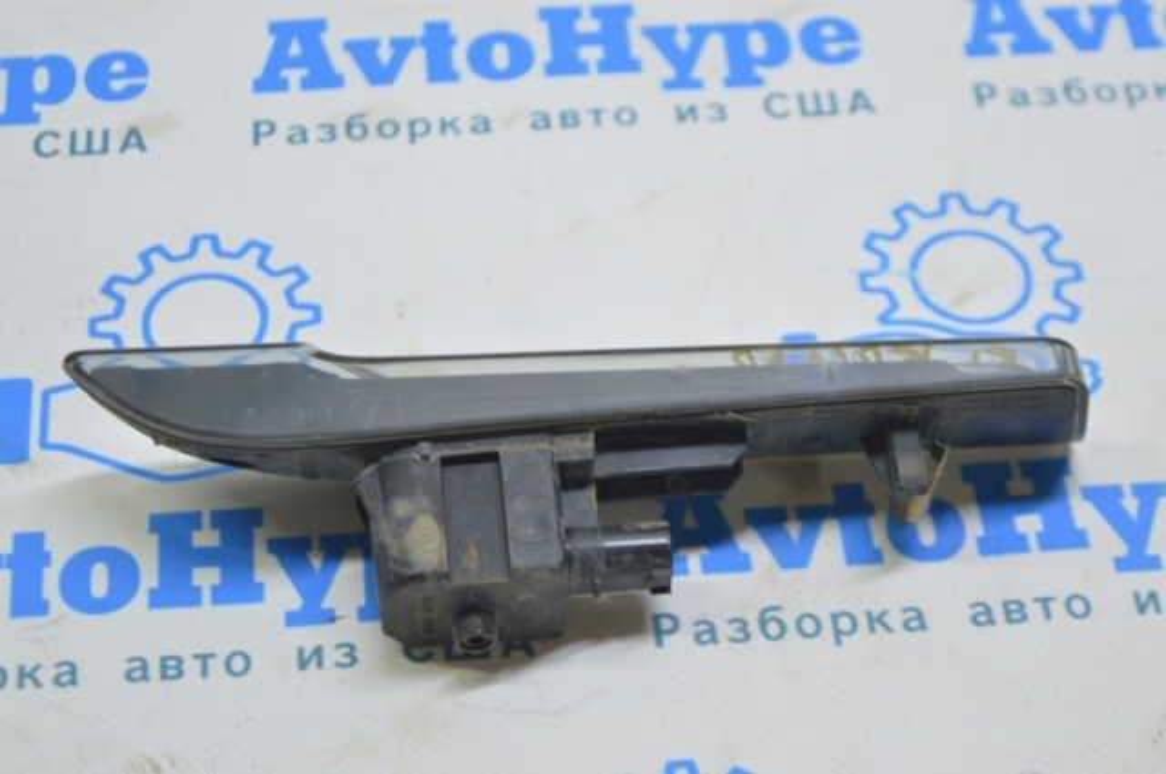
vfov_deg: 16.5
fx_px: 2669
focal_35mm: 82
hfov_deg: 24.6
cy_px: 387
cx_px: 583
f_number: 5.6
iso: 400
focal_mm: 55
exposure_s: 1/20
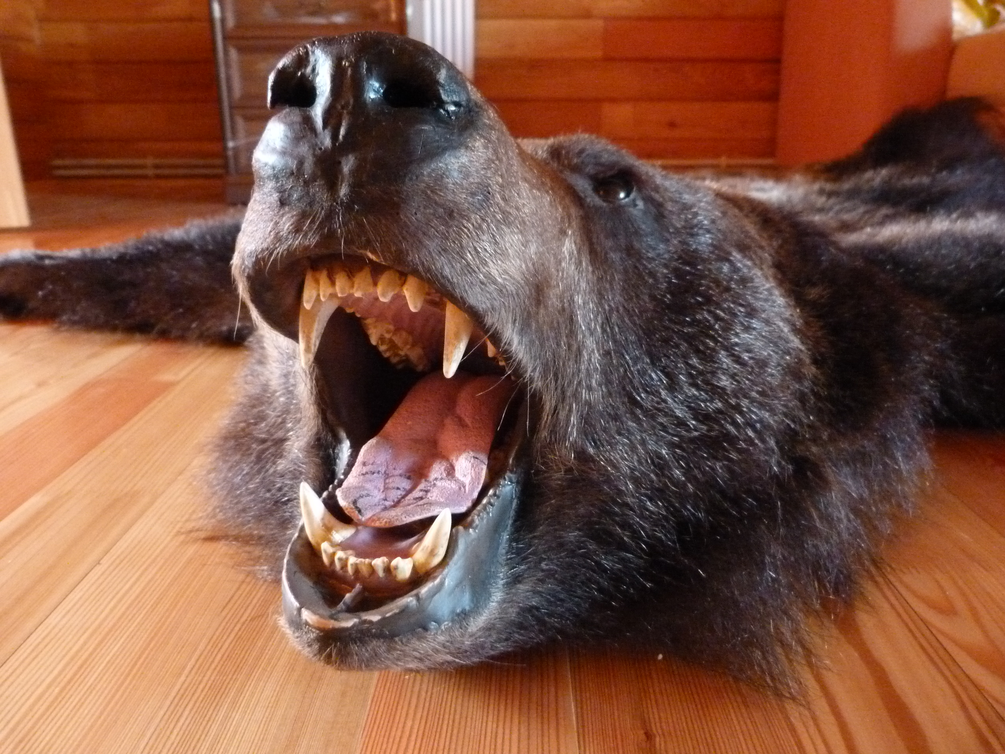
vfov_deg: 54.9
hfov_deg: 69.4
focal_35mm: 25
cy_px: 377
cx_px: 502
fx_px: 726
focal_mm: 4.5
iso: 800
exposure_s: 1/8
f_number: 2.8
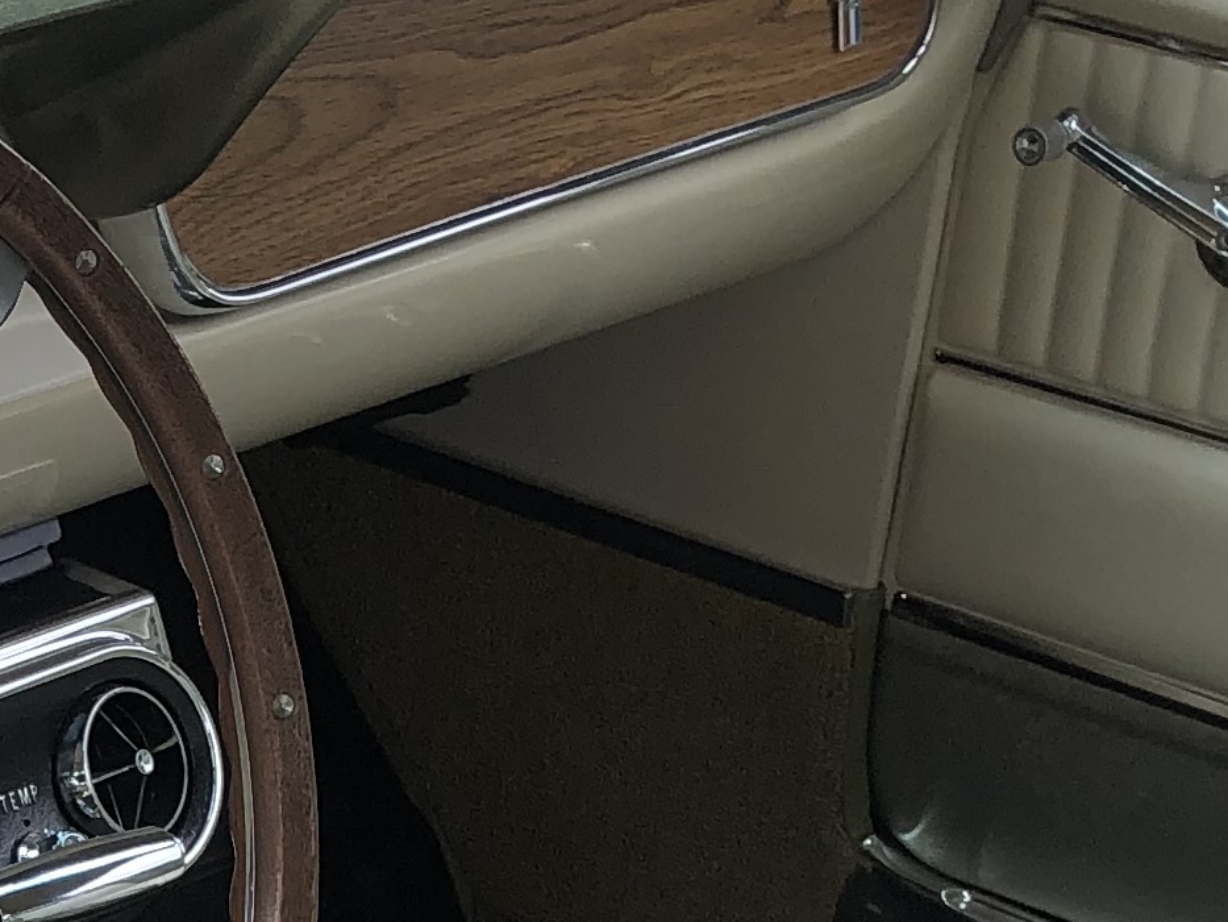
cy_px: 1479
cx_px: -133
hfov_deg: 15.8
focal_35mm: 121
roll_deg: +2.6
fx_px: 4293
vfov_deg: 11.6
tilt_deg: -31.4
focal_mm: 3.99
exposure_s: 1/457
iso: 20
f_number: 1.8
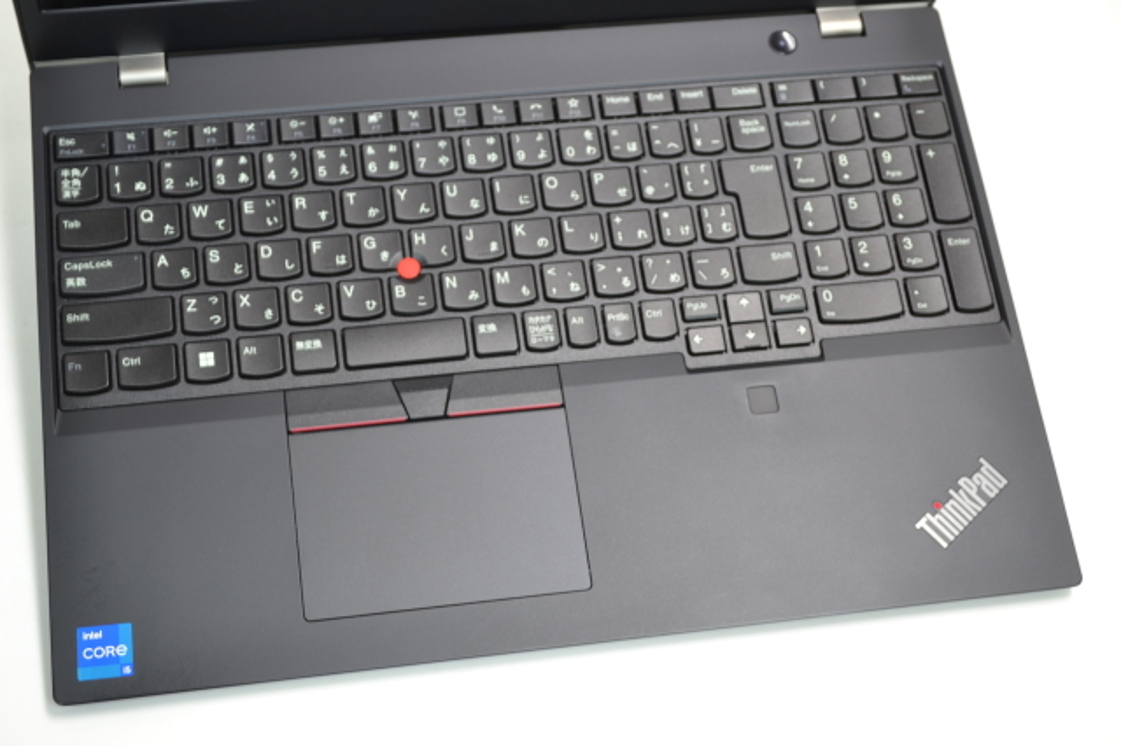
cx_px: 560
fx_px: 1681
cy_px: 373
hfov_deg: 36.9
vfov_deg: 25.0
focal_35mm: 54
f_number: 5
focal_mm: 36
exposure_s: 1/3
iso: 100
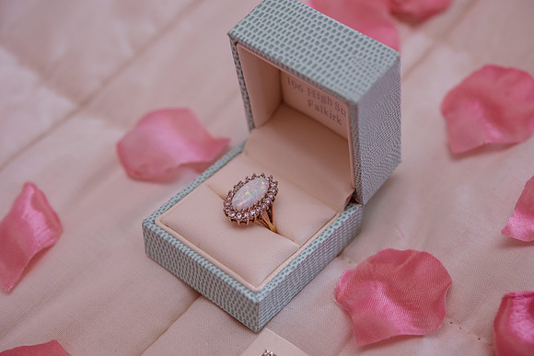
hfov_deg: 33.4
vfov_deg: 22.6
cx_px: 267
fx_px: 890
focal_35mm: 60
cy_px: 178
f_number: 5.6
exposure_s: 1/60
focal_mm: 60
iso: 320
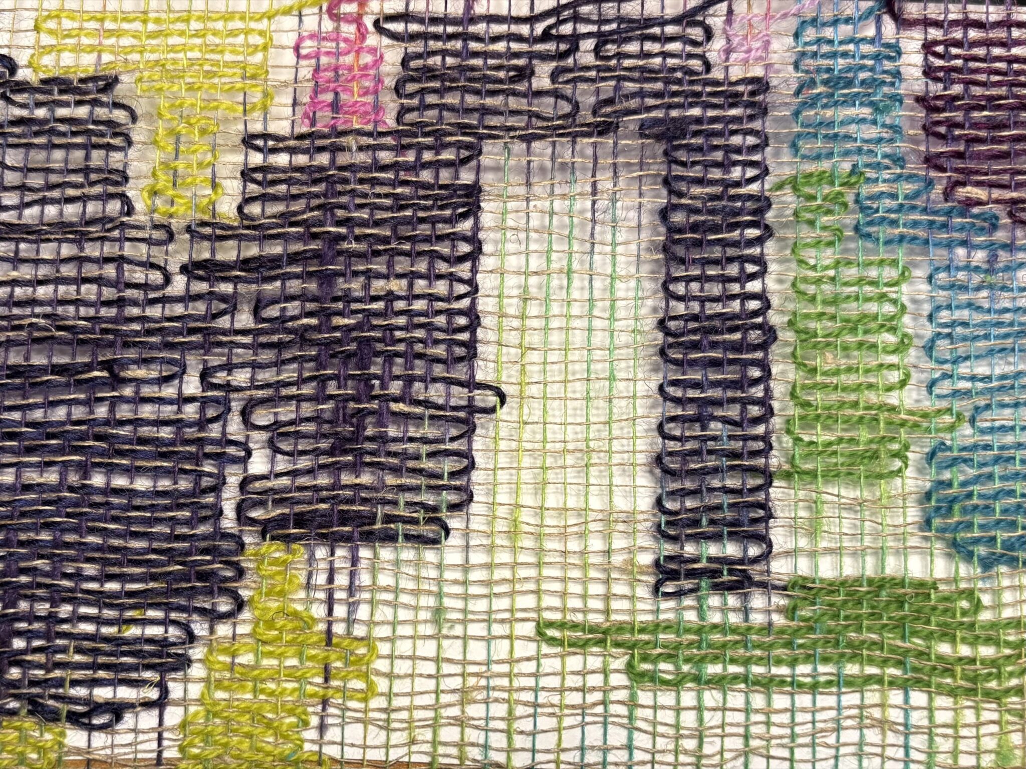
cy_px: 384
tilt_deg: -85.3
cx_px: 513
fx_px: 771
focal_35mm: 26
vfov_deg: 53.1
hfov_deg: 67.3
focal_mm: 5.96
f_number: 1.6
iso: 125
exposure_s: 1/60
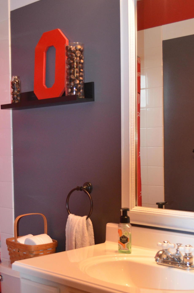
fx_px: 455
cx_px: 55
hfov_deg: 23.9
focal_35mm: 56
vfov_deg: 35.3
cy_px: 200
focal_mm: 26
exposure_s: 1/60
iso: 1400
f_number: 4.2
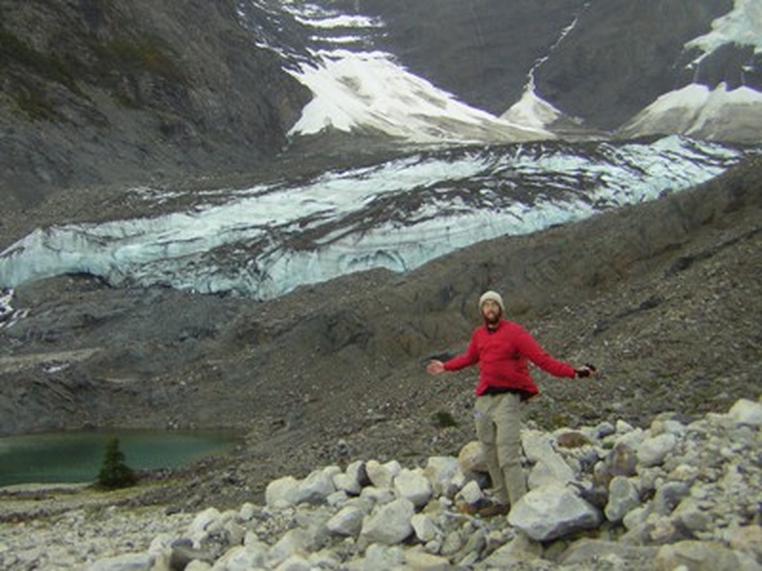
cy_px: 286
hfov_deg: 40.4
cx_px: 381
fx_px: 1035
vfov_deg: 30.9
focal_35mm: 47
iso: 50
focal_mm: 6.1
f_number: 2.9
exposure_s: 1/83.9
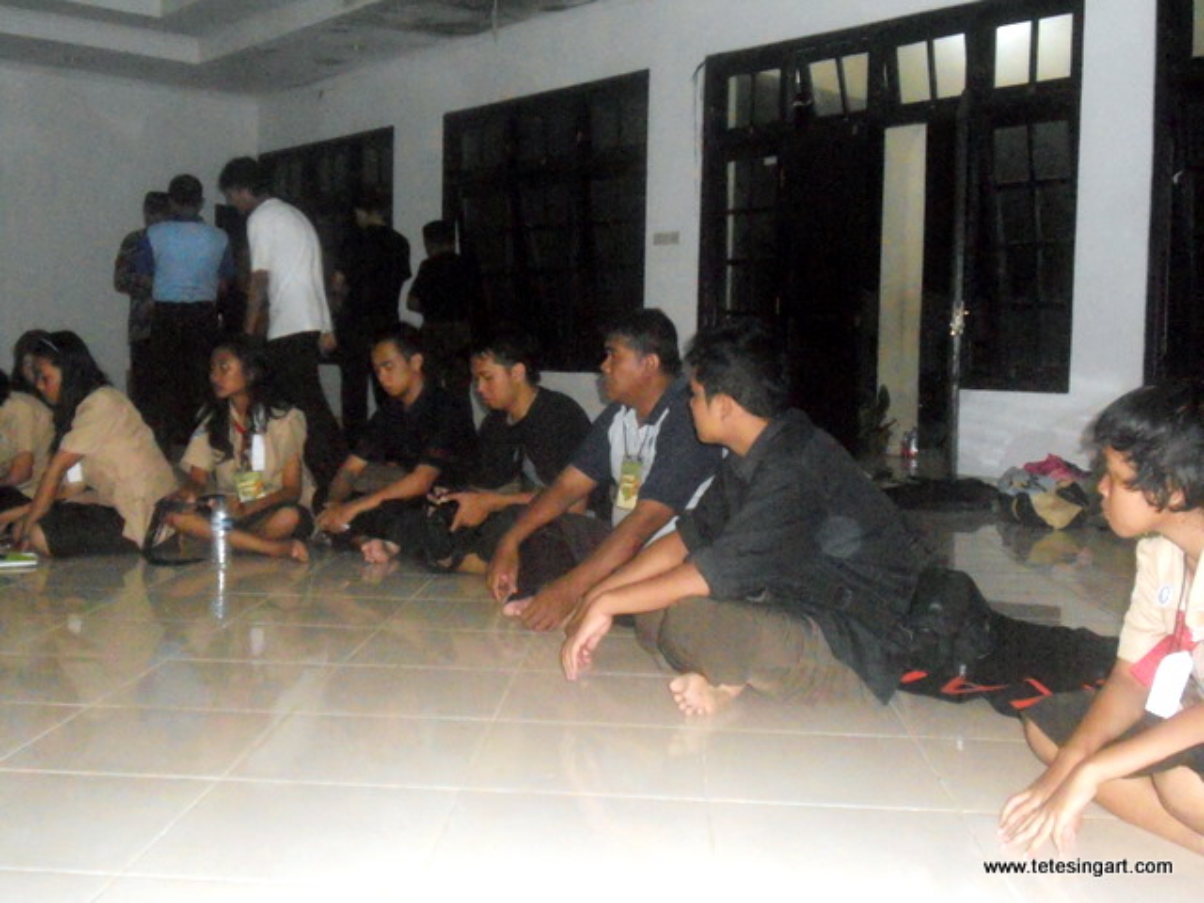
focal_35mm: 38
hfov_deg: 49.0
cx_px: 602
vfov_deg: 37.7
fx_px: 1322
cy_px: 452
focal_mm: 6.9
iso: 1600
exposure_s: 1/30
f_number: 3.9
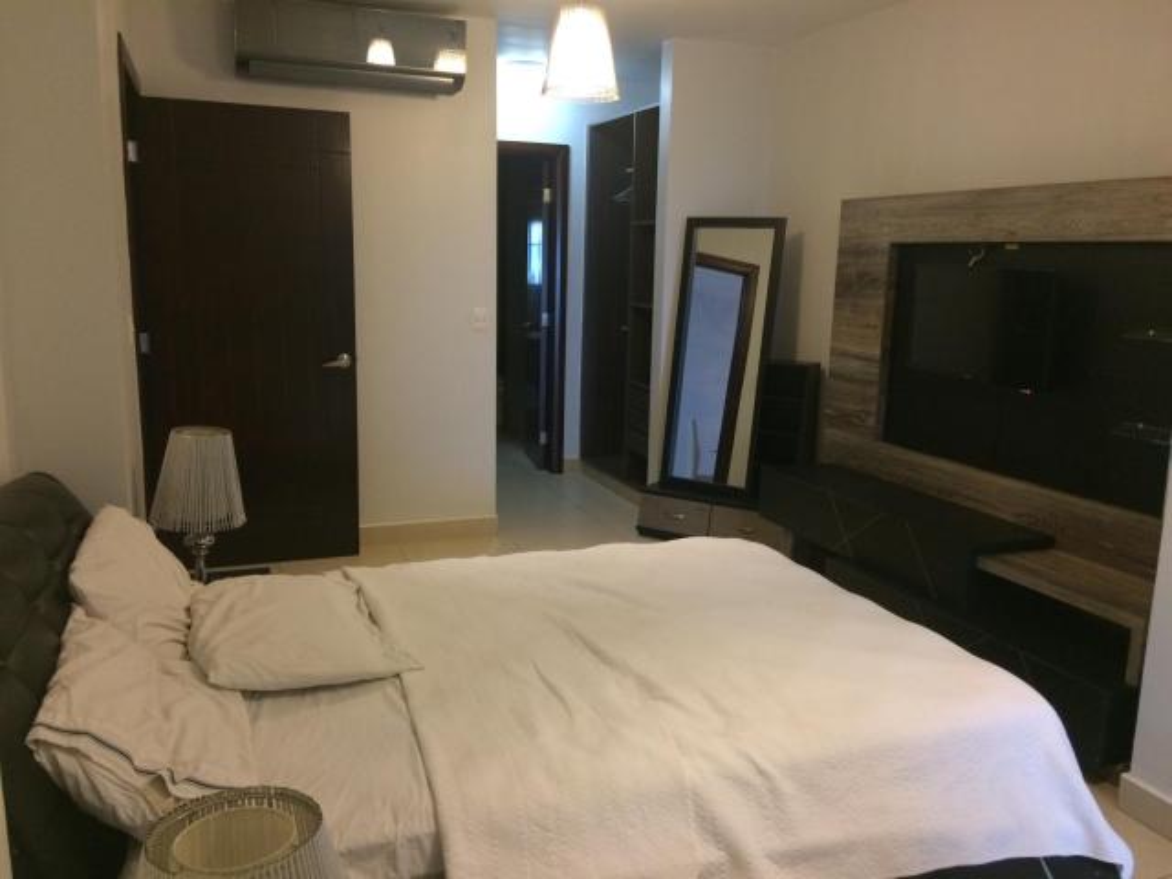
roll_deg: -2.7
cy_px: 440
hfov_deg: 61.7
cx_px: 586
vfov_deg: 48.2
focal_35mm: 29
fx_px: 982
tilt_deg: -10.8
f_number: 2.2
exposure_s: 1/24
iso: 320
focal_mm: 4.15
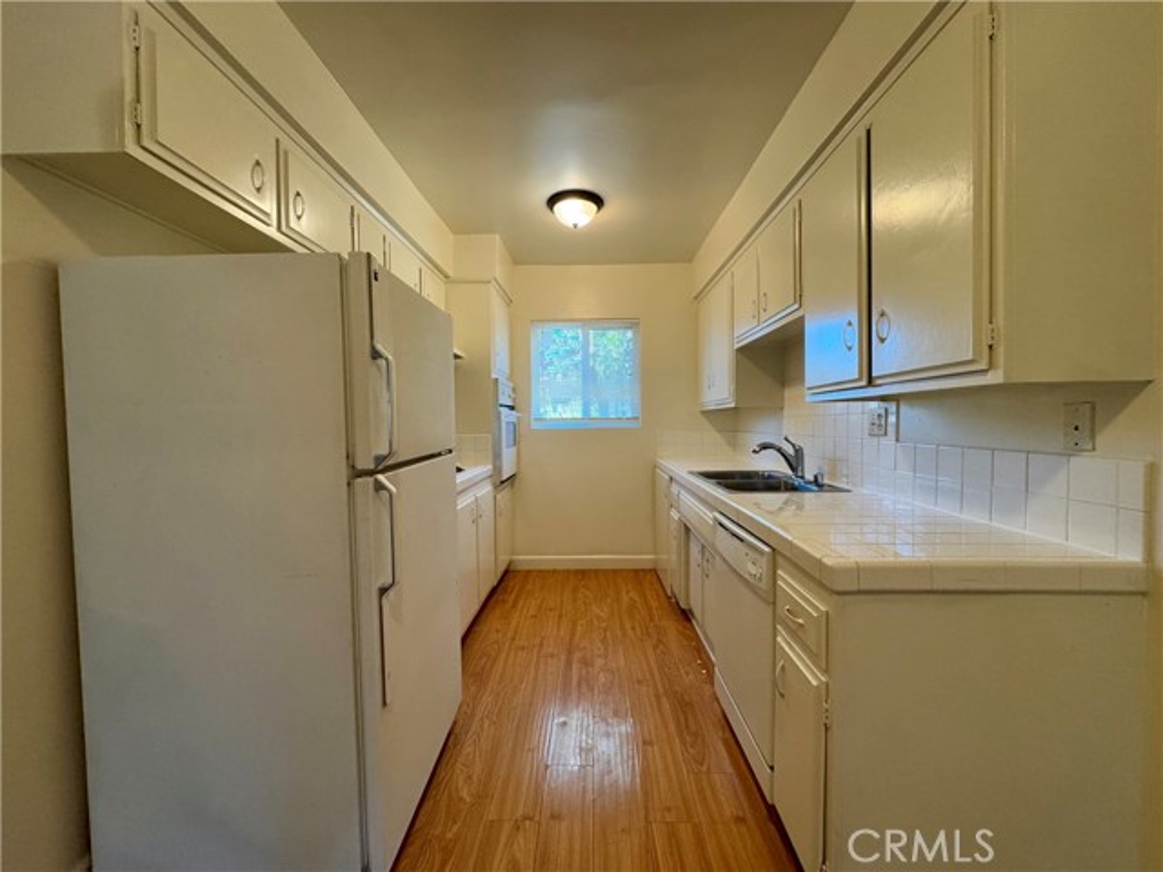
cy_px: 436
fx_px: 470
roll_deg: +1.1
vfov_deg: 85.7
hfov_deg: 102.1
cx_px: 582
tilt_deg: -2.3
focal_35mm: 14
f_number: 2.2
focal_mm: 2.22
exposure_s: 1/120
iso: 250
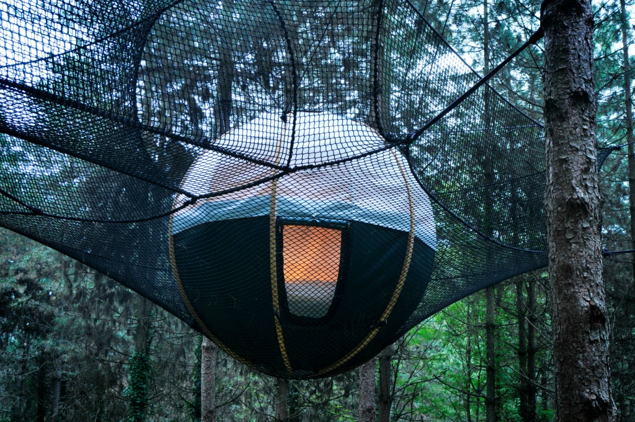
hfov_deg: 37.9
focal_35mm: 52
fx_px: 925
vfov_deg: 25.7
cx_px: 318
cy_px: 211
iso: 200
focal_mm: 35
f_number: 10
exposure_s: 10
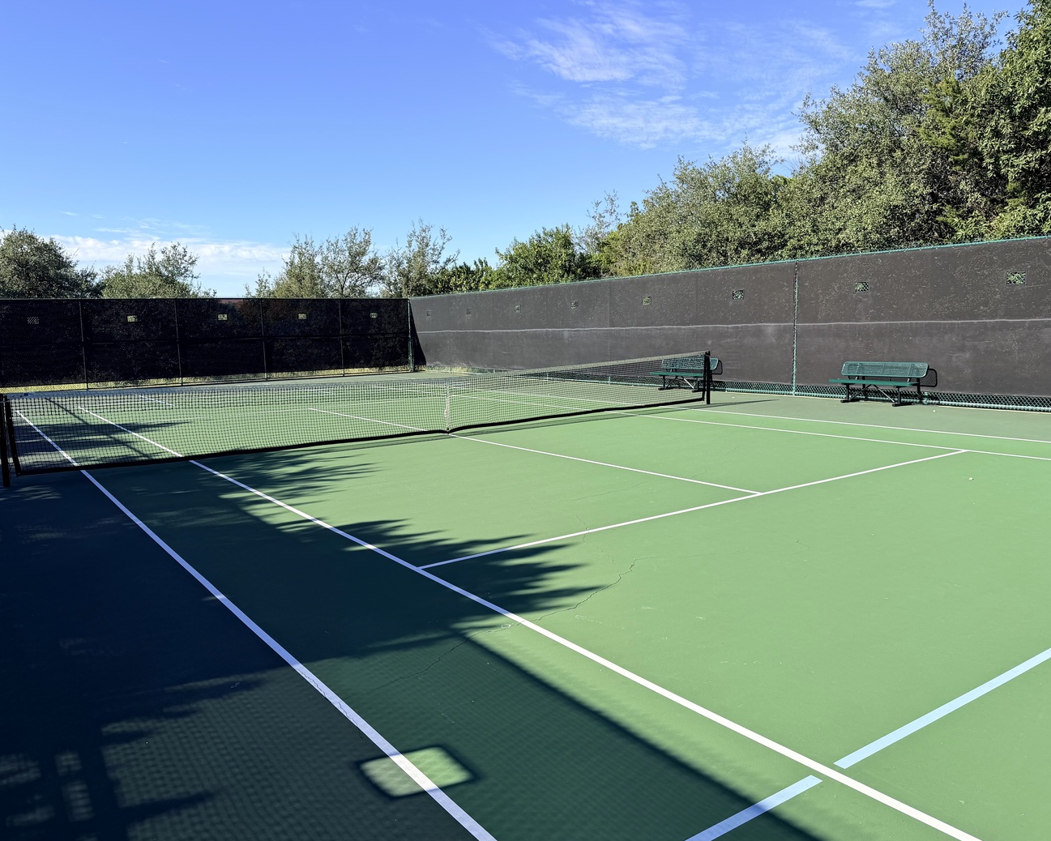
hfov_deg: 65.9
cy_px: 424
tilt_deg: -5.5
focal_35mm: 26
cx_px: 486
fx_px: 809
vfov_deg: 54.9
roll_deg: +1.6
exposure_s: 1/3425
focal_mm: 6.76
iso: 80
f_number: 1.78
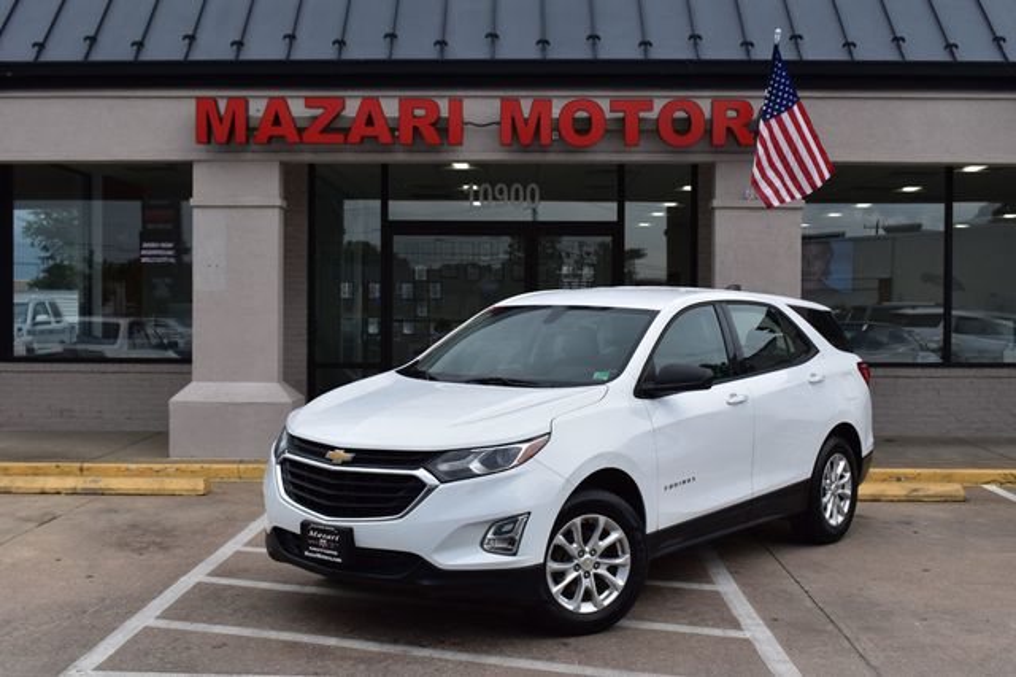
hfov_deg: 45.0
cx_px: 508
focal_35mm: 44
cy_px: 338
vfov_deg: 30.8
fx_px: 1227
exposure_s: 1/320
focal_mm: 29
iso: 400
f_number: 10
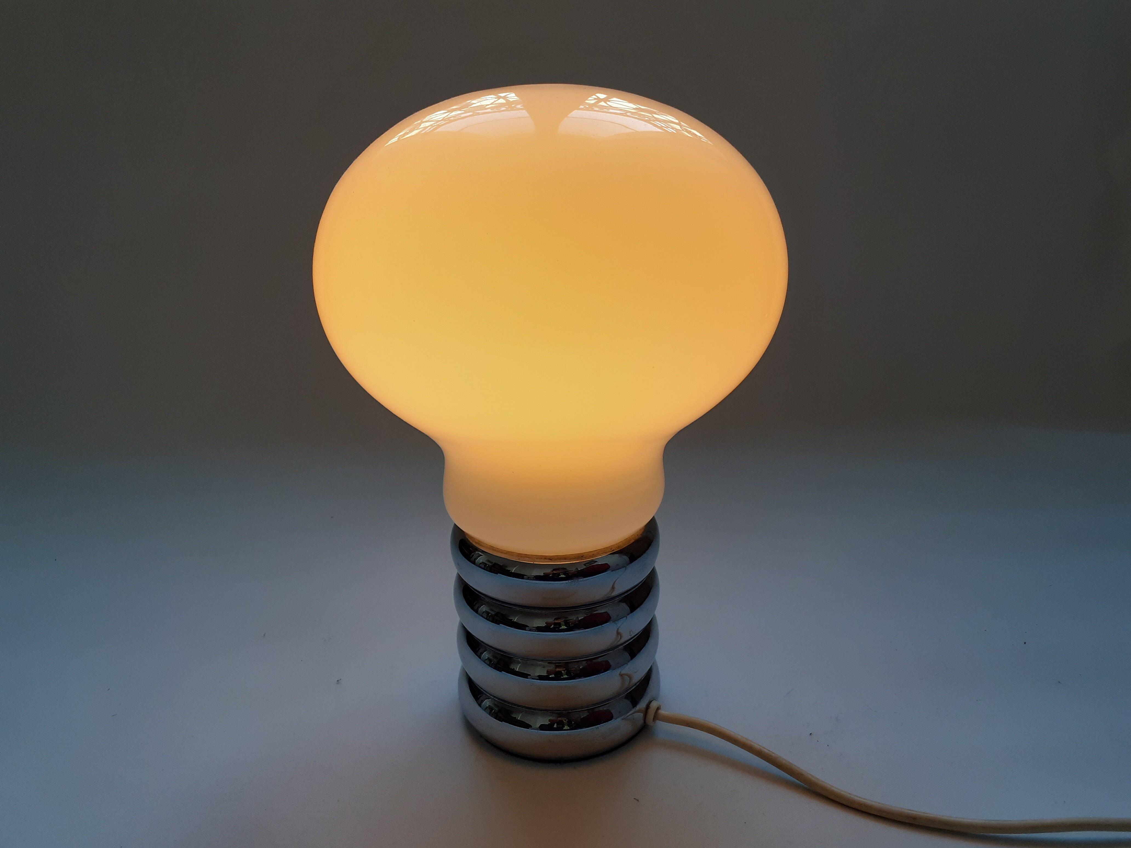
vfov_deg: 51.4
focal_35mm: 27
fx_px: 882
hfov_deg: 65.3
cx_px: 566
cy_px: 424
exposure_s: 1/100
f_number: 1.9
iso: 50
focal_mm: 3.6
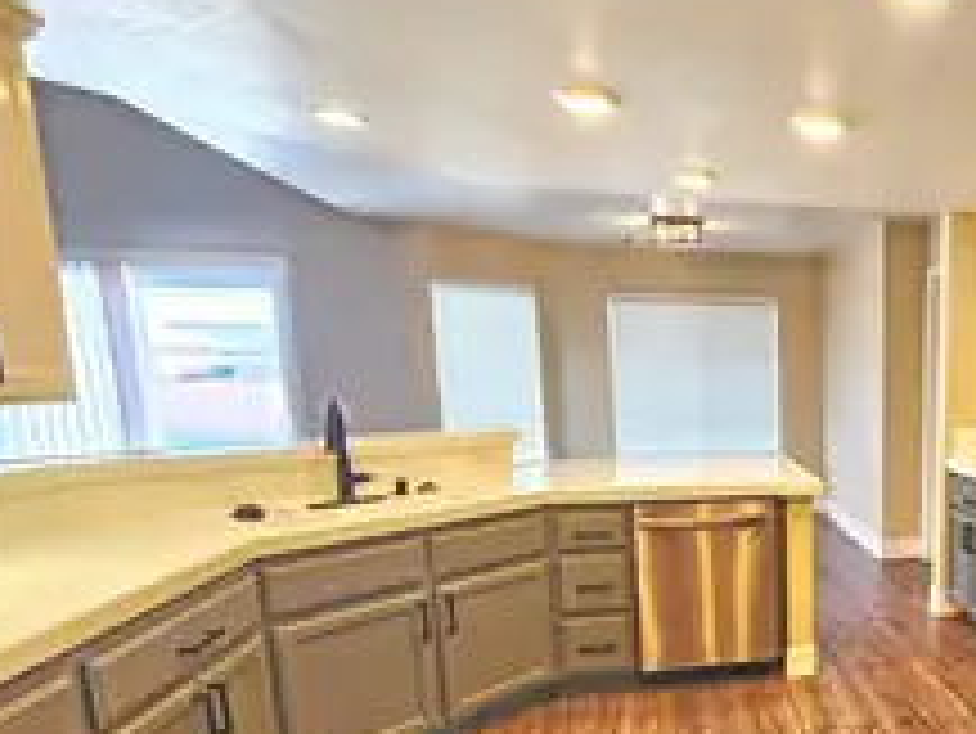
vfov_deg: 55.4
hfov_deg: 60.9
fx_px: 677
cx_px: 873
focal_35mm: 24
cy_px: 504
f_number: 2.2
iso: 80
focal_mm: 2.2
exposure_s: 1/60
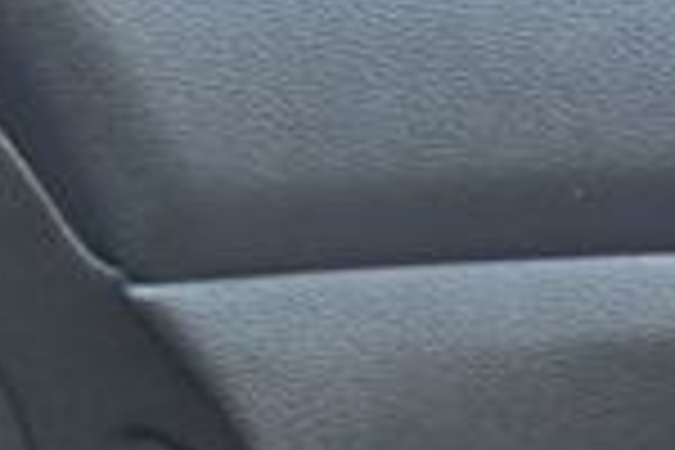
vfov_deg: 3.9
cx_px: 1764
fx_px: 6543
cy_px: 878
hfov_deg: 5.6
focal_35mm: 349
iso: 400
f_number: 7.1
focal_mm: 34
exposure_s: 1/25
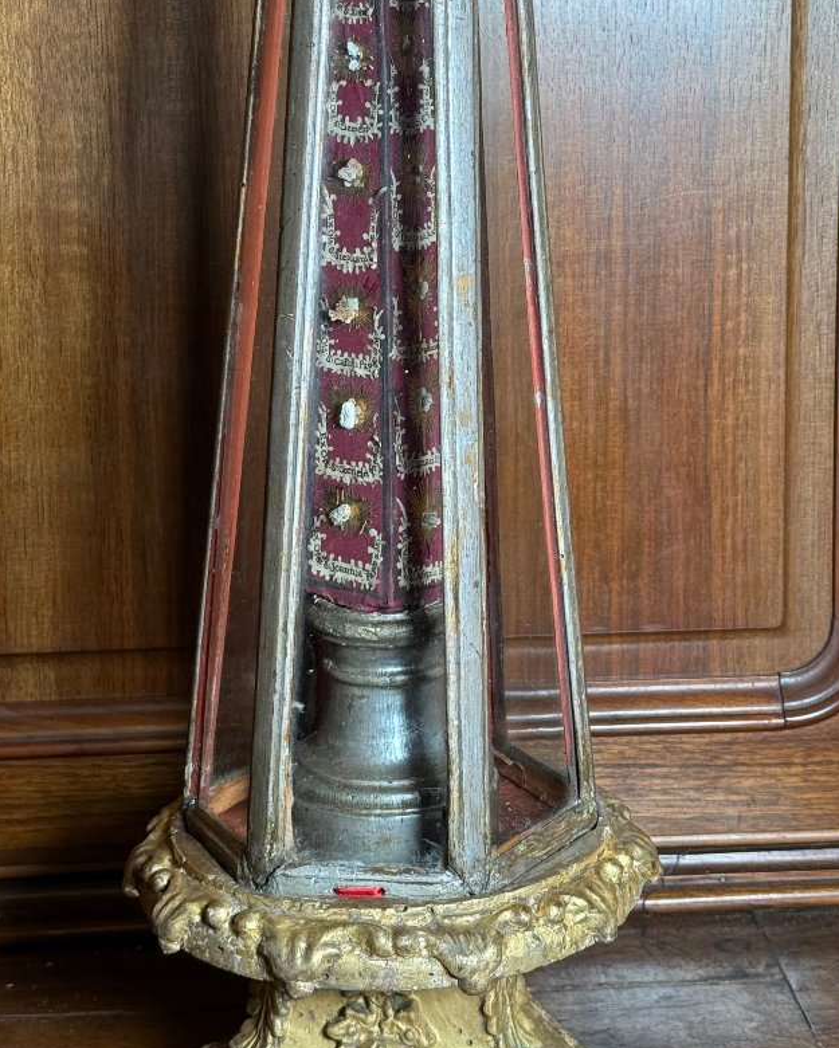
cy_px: 325
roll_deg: +1.0
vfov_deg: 26.2
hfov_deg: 21.3
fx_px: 2234
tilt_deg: -9.8
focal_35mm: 72
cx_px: 448
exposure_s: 1/116
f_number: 1.78
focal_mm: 6.76
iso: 80
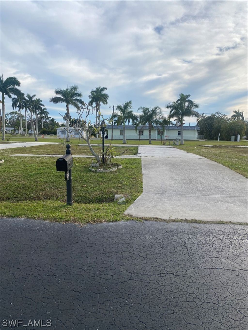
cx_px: 124
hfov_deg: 53.1
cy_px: 165
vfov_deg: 67.3
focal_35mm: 26
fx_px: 248
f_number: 1.8
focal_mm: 4.25
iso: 32
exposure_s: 1/3125
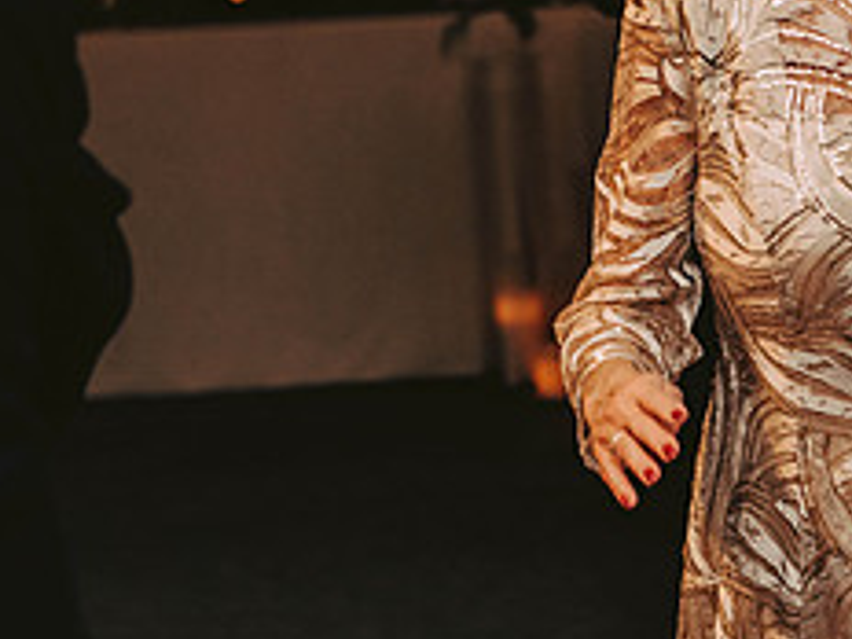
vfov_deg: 8.8
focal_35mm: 168
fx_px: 4135
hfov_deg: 11.7
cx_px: 815
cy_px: 163
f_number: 3.2
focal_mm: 70
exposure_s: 1/200
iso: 2000
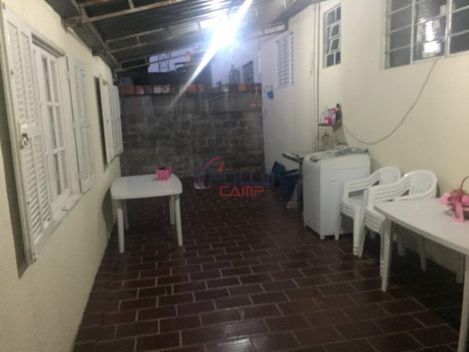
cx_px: 234
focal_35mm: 29
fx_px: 393
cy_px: 176
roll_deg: +0.9
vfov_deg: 48.2
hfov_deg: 61.7
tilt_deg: -9.4
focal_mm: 4.15
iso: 500
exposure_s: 1/15
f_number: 2.2
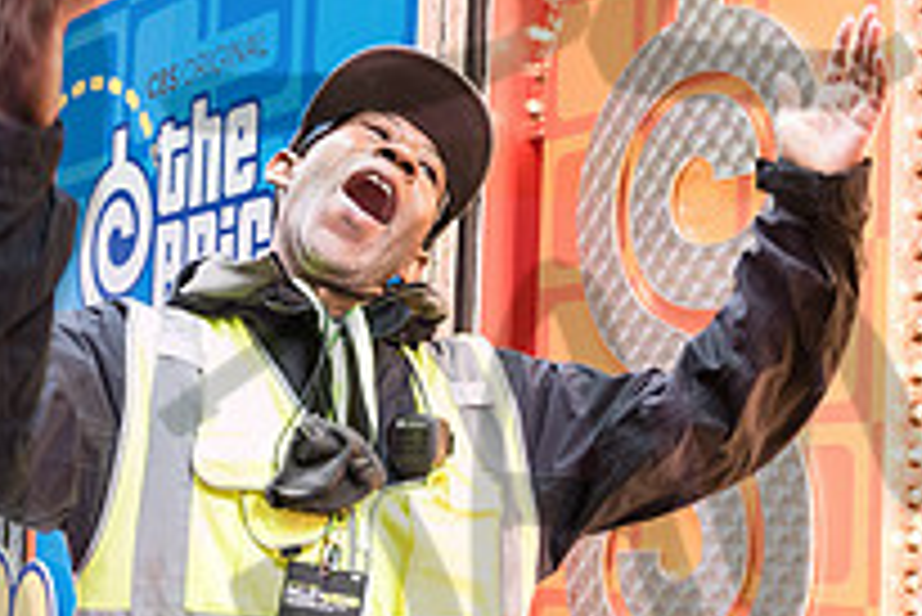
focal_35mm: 68
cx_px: 648
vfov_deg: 19.9
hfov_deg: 29.3
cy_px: 461
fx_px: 1743
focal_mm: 24
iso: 1250
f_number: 4.5
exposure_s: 1/320
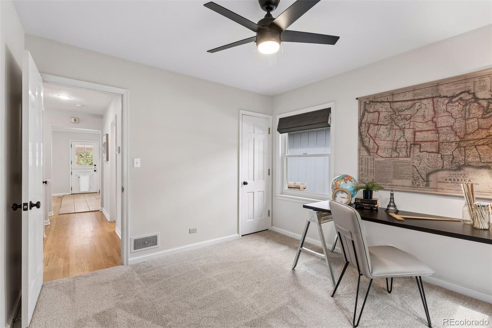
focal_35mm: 17
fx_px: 232
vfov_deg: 70.4
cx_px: 246
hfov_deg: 93.3
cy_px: 164
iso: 400
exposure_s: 1/10
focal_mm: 17
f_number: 9
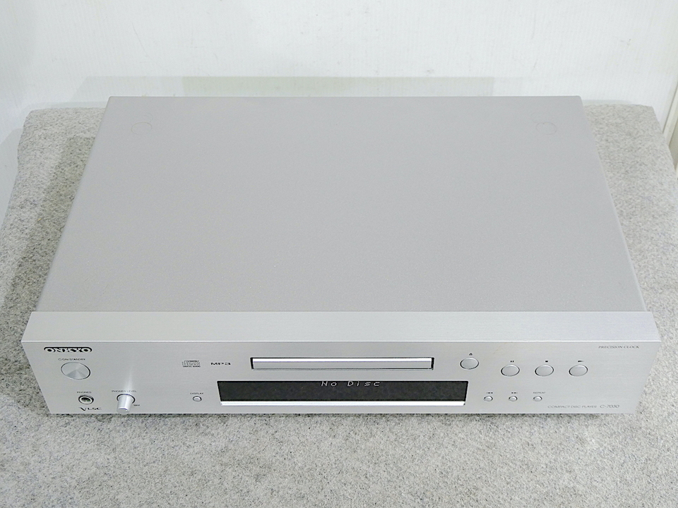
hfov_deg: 42.9
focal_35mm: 44
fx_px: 862
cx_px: 339
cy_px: 254
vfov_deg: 32.9
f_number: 3.9
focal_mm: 7.8
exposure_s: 1/15
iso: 200
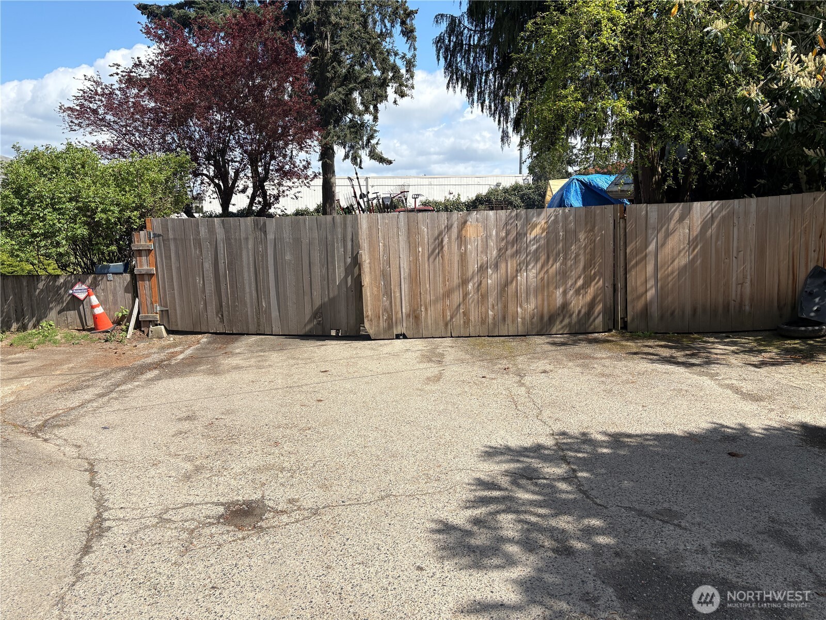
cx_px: 413
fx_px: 620
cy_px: 310
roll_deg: +1.3
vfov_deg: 53.1
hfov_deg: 67.3
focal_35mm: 26
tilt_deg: -6.3
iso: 50
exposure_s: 1/2538
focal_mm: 5.96
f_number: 1.6
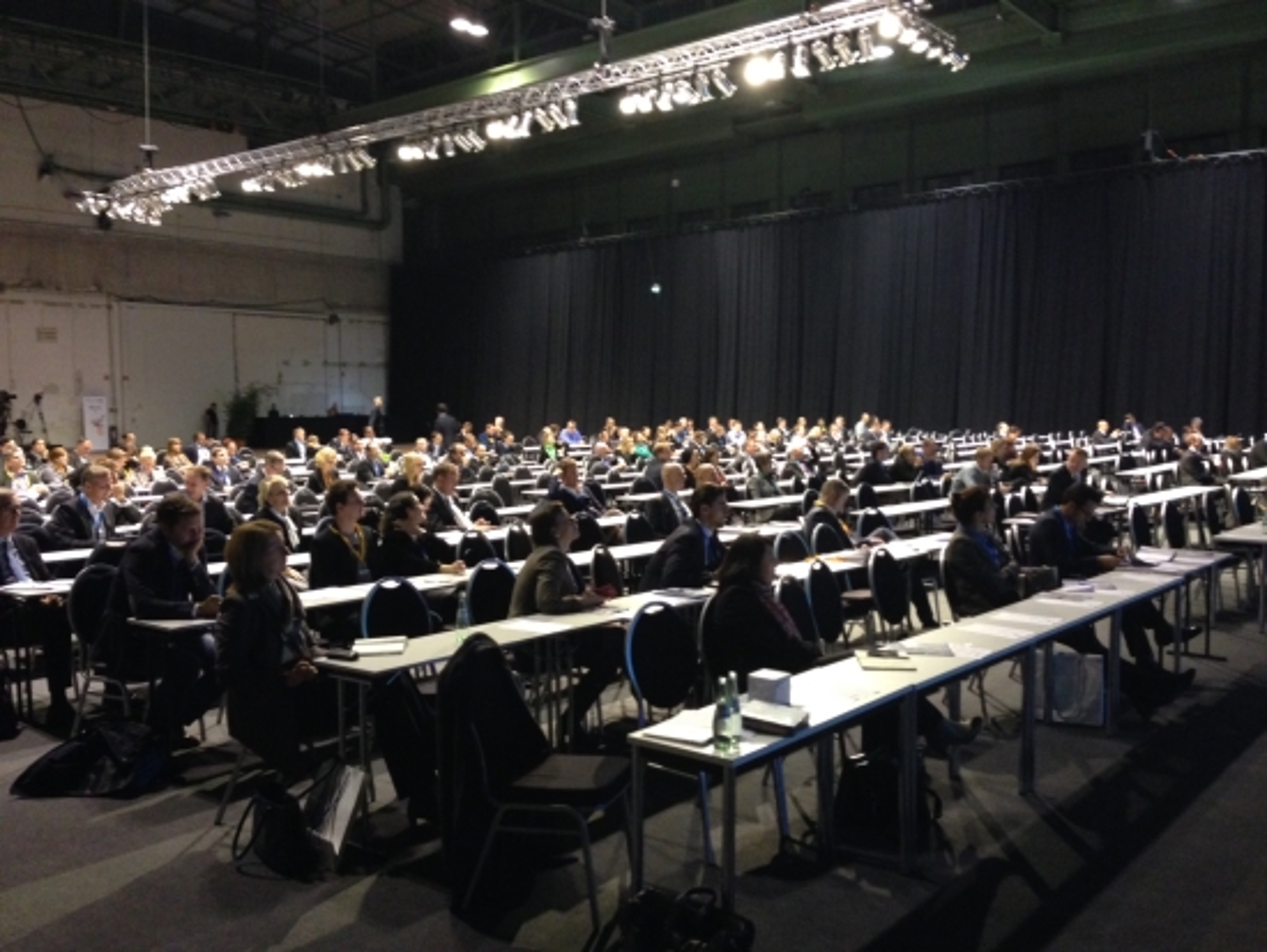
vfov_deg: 43.0
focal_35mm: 33
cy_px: 476
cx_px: 634
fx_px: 1208
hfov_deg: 55.3
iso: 400
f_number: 2.4
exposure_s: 1/20
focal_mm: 4.12
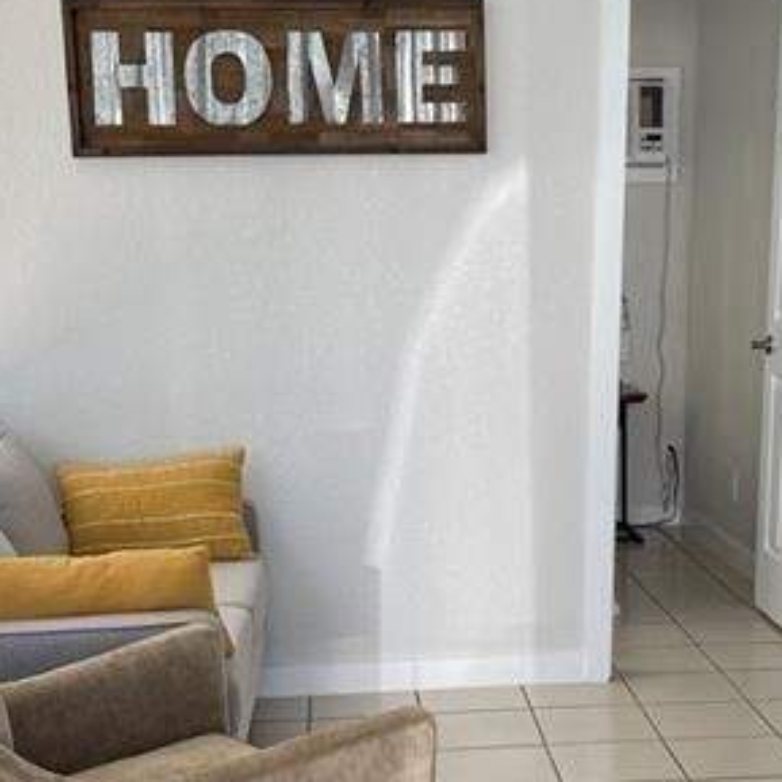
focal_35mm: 61
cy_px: 522
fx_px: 1559
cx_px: 468
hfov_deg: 28.1
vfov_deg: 28.0
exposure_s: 1/373
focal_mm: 5.1
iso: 32
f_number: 1.6
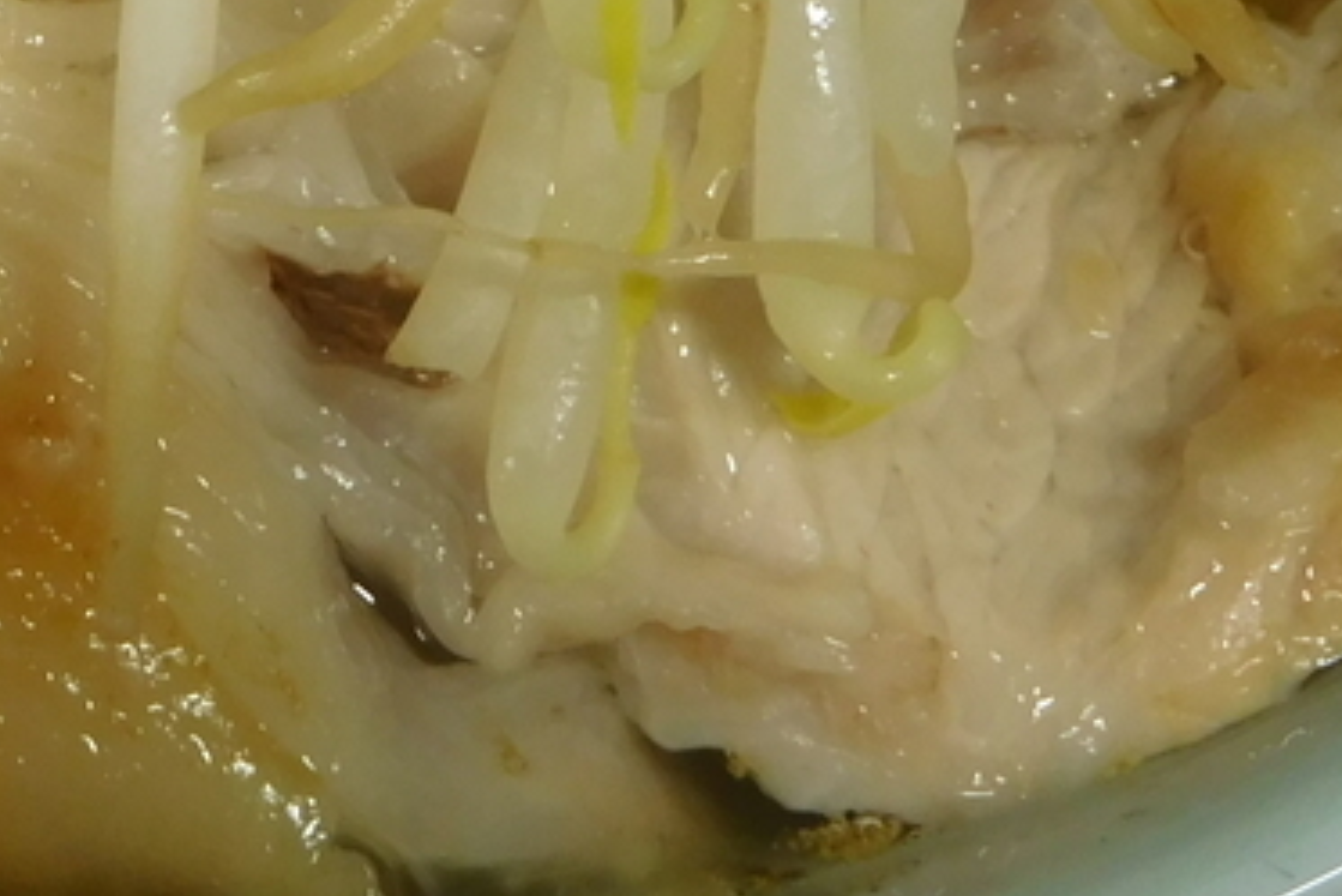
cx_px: 144
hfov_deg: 17.2
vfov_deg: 11.3
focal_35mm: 117
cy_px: -432
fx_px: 4363
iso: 250
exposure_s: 1/30
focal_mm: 6.2
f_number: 3.8
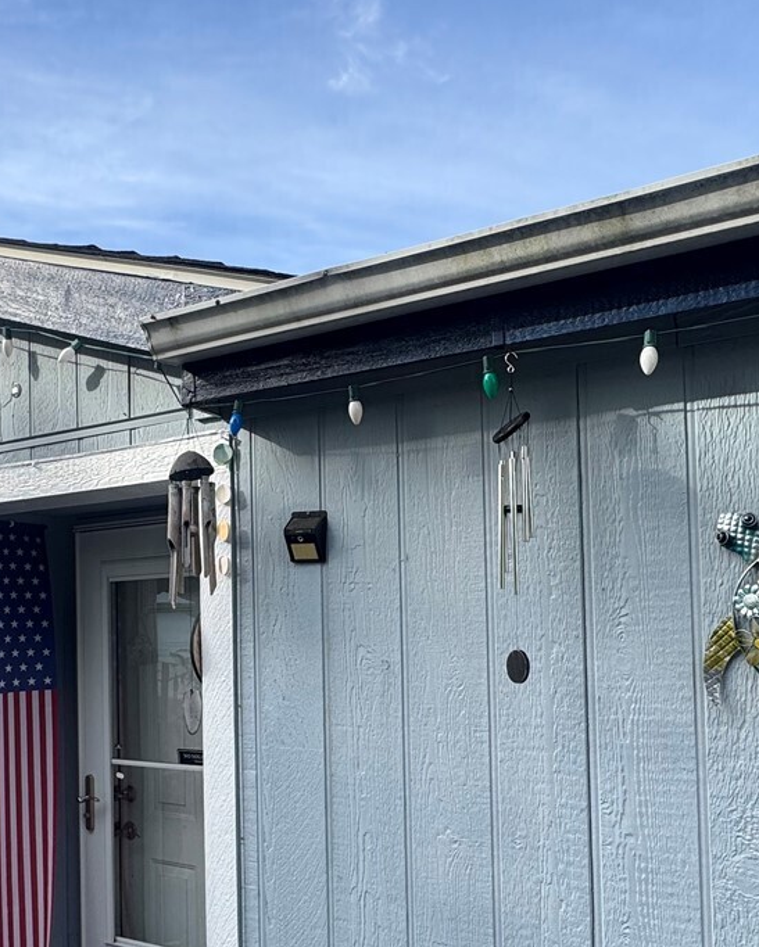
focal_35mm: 32
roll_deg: +0.7
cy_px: 603
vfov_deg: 54.9
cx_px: 298
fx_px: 898
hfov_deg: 45.5
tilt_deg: +0.8
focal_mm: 2.22
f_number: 2.2
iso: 40
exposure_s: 1/652
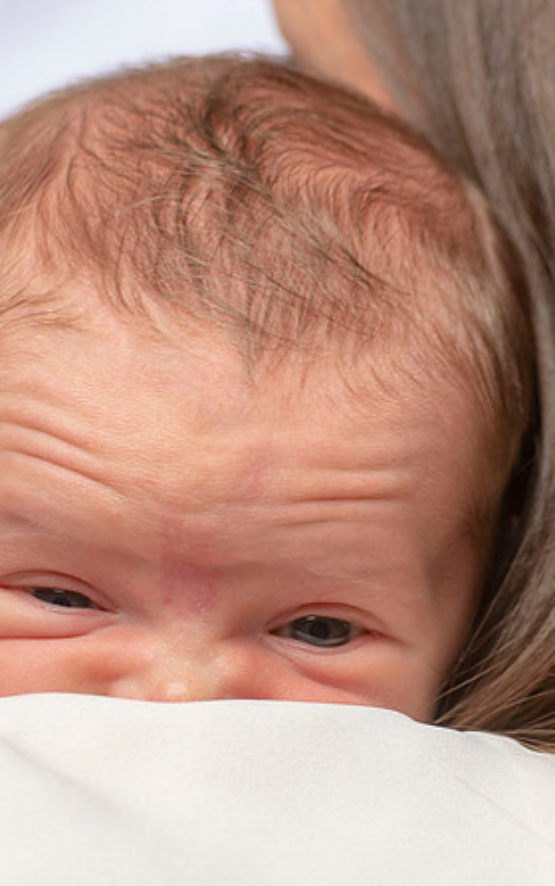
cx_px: 364
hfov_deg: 2.8
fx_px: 11332
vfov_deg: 4.5
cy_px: 633
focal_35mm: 469
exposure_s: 1/160
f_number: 6.3
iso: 125
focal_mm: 200
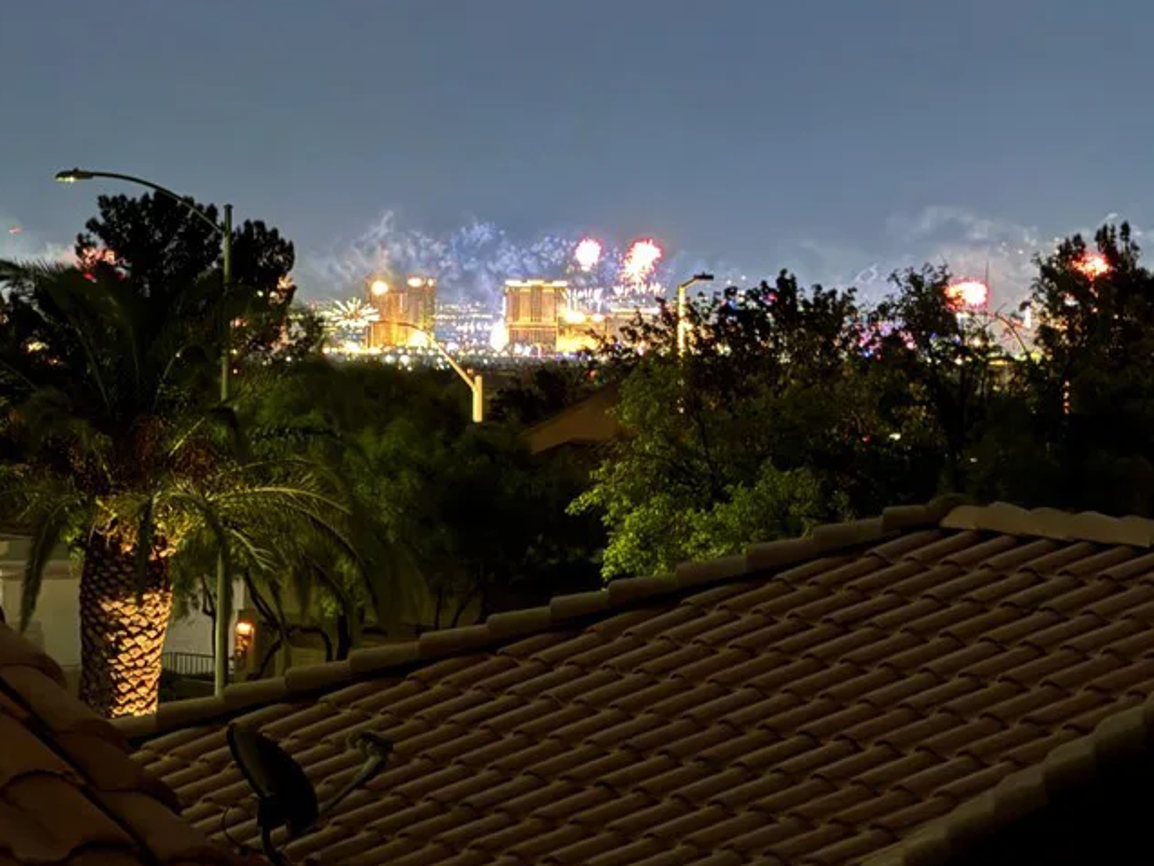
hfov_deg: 10.2
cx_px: 408
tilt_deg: +0.0
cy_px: 196
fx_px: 6435
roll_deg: -1.3
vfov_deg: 7.7
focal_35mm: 193
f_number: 2.8
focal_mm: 15.66
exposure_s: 1/2
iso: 800
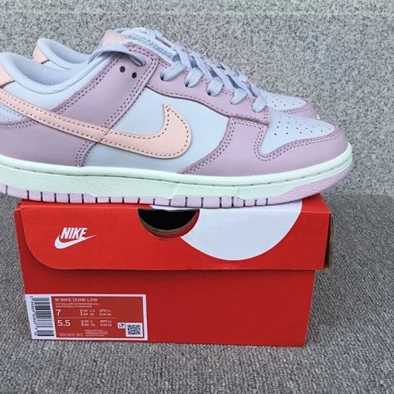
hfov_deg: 44.8
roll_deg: +0.1
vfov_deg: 44.9
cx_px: 165
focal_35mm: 37
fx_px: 476
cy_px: 196
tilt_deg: -21.9
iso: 25
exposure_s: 1/450
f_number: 2.4
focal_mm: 3.3
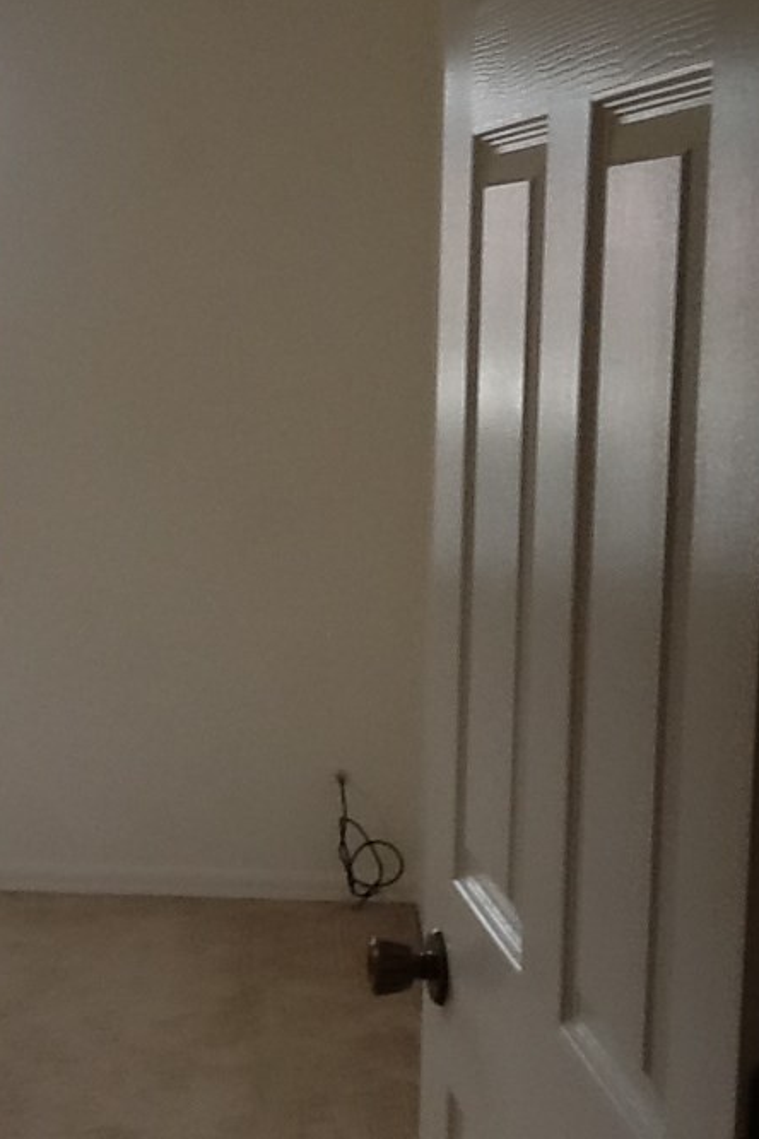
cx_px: 120
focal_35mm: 66
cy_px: 605
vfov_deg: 30.5
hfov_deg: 20.3
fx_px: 2087
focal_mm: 2.03
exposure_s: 1/60
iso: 40
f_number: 2.4
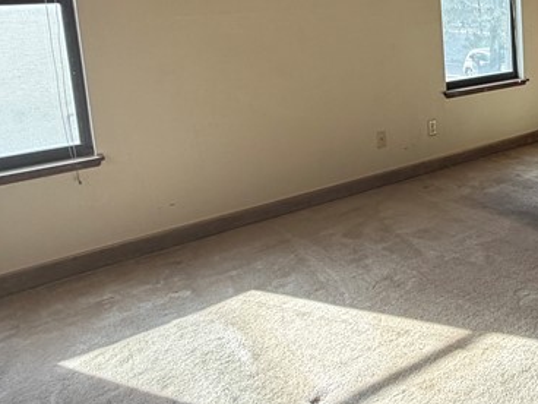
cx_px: 547
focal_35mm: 39
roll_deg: +3.2
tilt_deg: -6.0
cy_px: 69
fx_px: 606
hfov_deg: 41.2
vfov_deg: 35.4
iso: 125
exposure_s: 1/121
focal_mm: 2.22
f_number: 2.2
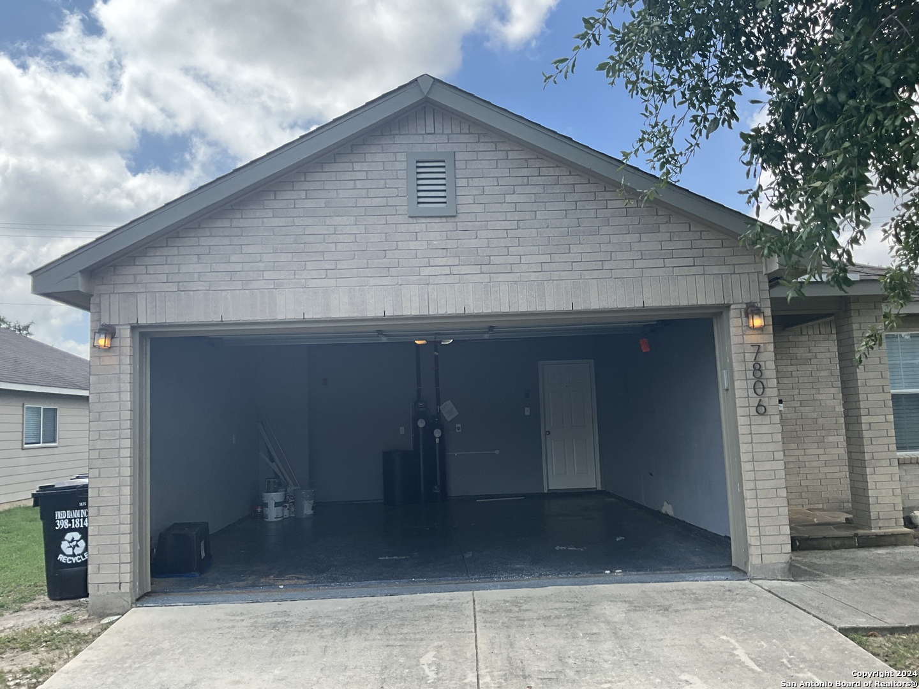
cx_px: 460
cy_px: 344
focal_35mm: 29
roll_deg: +1.7
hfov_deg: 61.7
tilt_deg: +6.7
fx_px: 770
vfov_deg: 48.2
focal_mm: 3
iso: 25
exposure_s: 1/674
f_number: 1.8
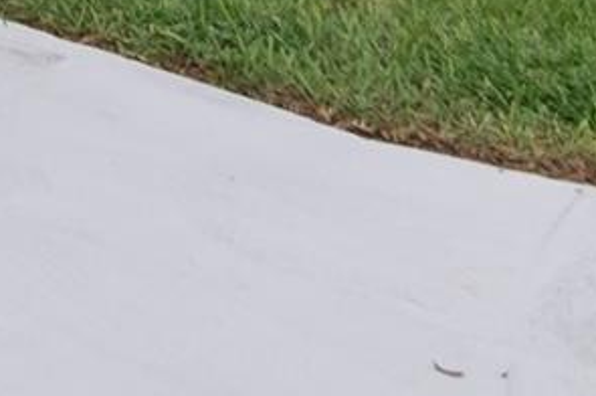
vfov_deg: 10.5
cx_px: -881
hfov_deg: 13.0
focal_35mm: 114
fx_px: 1885
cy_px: -531
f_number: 7.1
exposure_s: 1/2500
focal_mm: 14
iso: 800
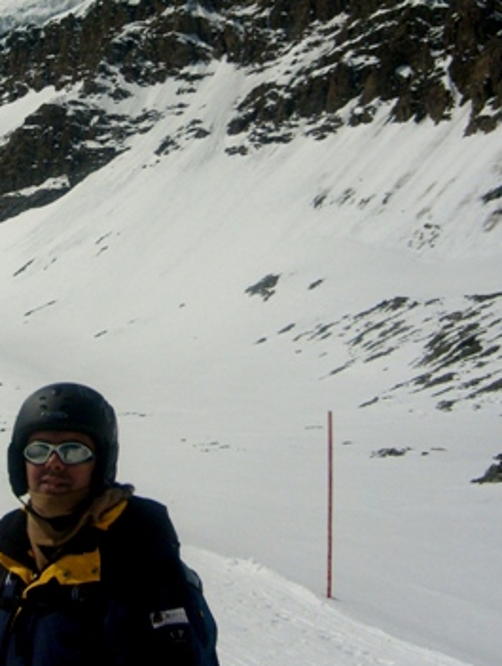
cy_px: 176
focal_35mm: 61
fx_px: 1177
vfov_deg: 31.2
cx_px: 82
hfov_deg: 23.6
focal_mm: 5.8
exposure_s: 1/1500
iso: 80
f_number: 7.1
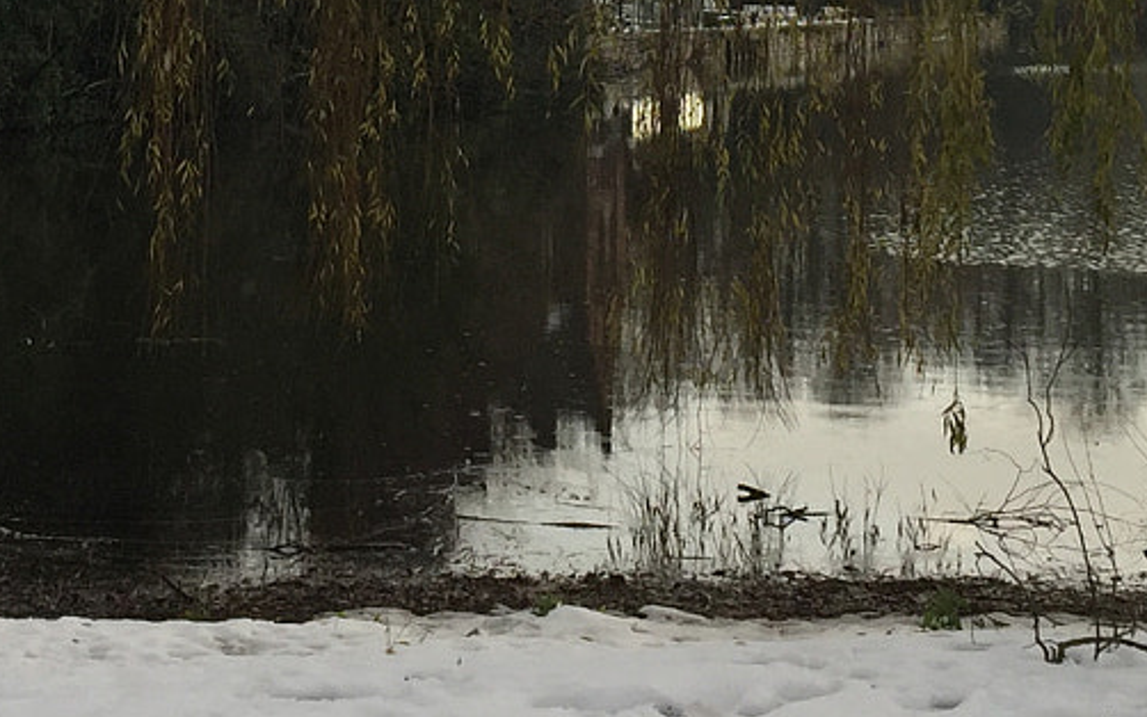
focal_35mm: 98
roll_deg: +1.4
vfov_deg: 12.7
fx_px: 3064
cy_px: -356
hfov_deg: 21.1
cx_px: 404
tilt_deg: +6.5
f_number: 2.2
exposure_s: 1/1199
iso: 32
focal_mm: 4.15
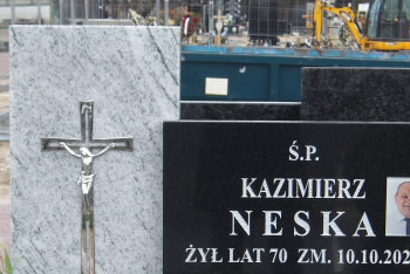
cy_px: 274
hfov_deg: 15.4
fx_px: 1516
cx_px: 247
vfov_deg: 10.2
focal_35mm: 133
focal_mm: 12.5
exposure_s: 1/180
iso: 100
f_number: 4.9
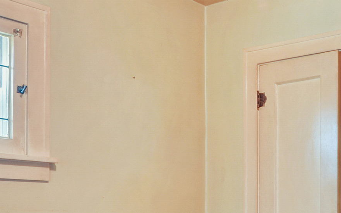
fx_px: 546
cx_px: 323
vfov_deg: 21.2
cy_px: 222
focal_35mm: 59
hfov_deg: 32.5
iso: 250
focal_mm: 11
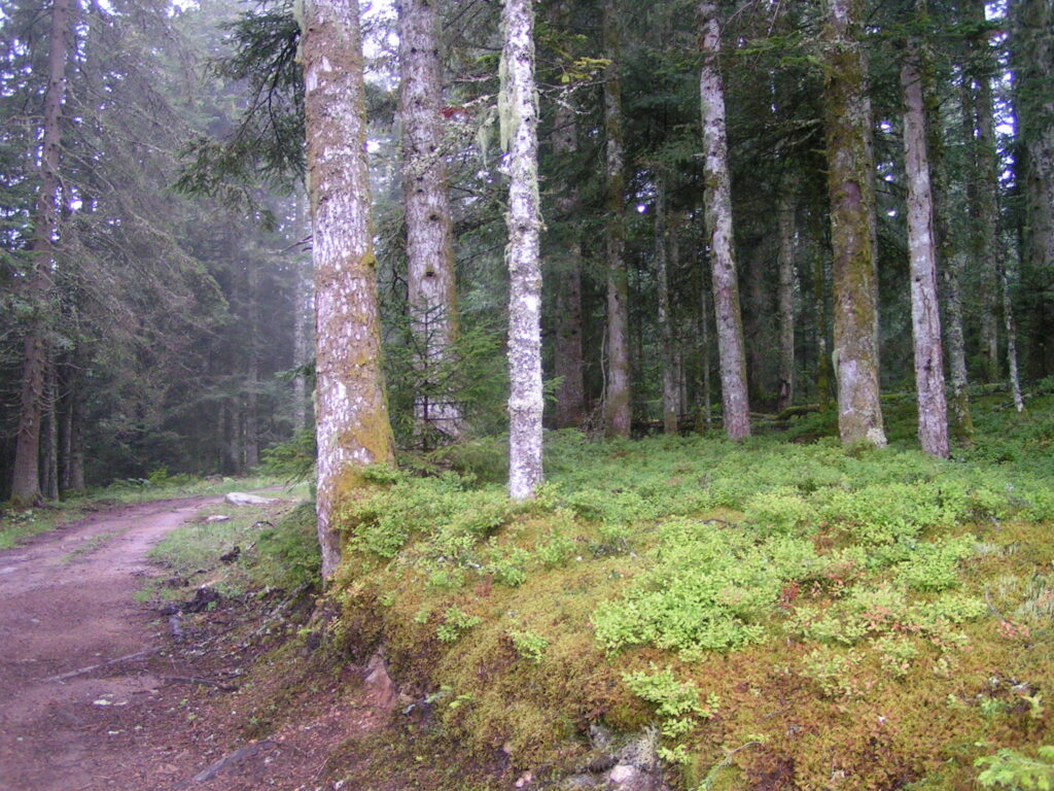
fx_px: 1157
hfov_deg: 49.0
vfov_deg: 37.7
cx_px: 527
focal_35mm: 38
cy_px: 396
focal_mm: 5.8
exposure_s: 1/40
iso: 160
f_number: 2.8
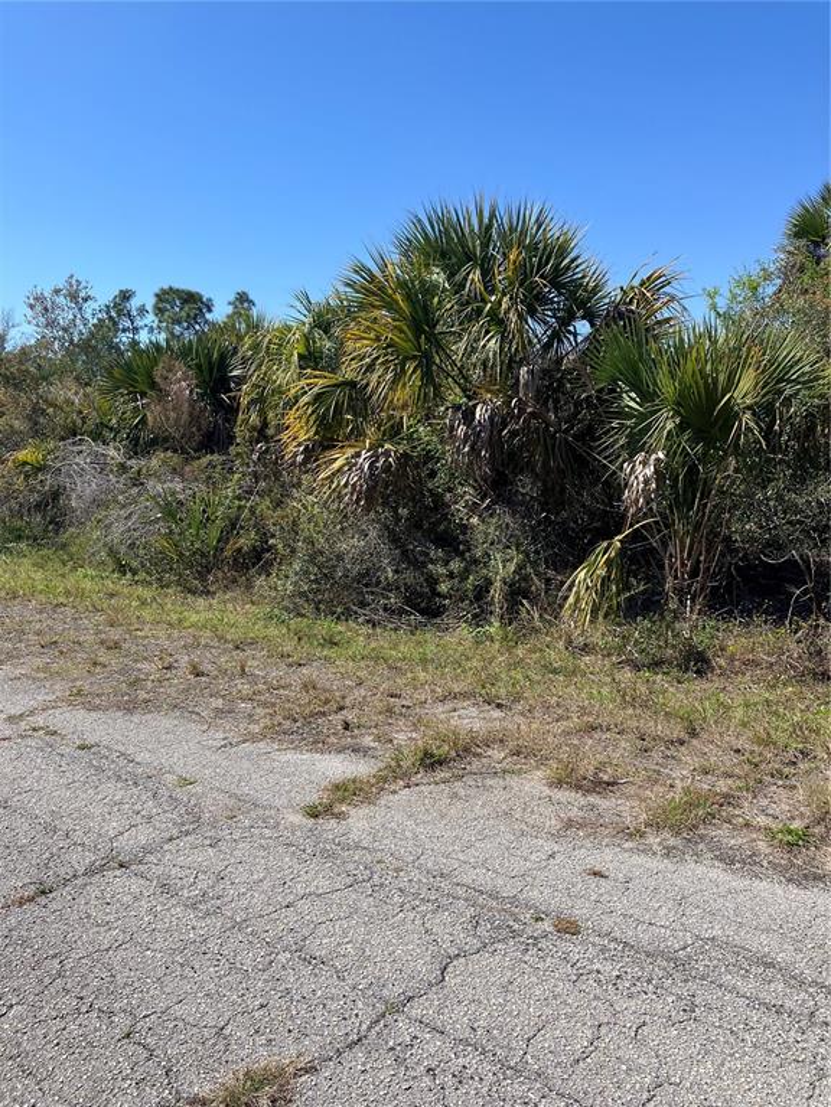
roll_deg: +0.3
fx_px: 896
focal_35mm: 28
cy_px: 554
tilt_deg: -5.1
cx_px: 416
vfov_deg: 63.4
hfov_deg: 49.7
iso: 32
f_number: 1.8
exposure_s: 1/1946
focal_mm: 3.99
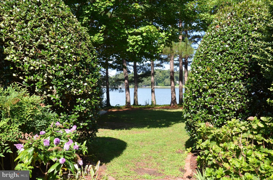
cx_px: 136
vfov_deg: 41.5
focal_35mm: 32
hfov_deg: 59.6
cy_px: 90
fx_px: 238
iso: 200
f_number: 7.1
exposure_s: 1/200
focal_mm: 21
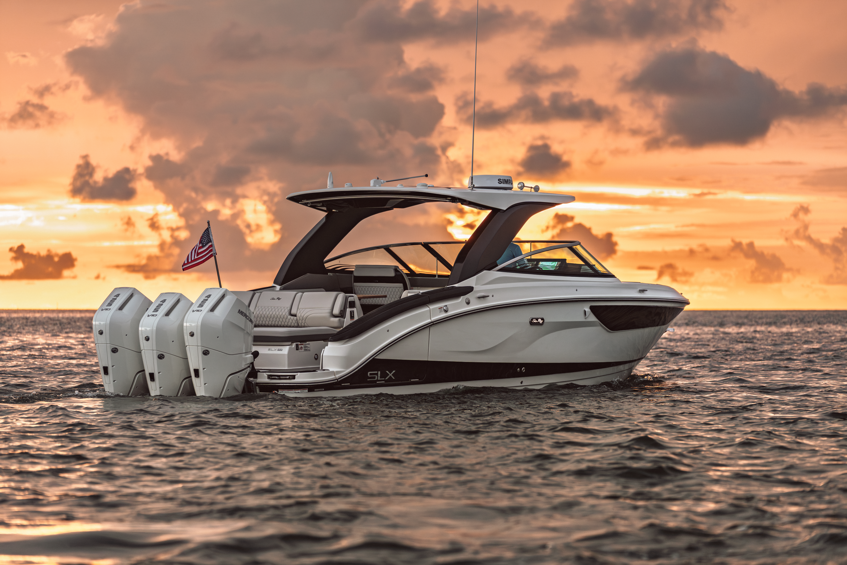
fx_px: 3058
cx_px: 424
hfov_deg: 15.8
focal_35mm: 130
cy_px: 282
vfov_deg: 10.5
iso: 640
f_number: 2.8
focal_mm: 130
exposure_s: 1/320
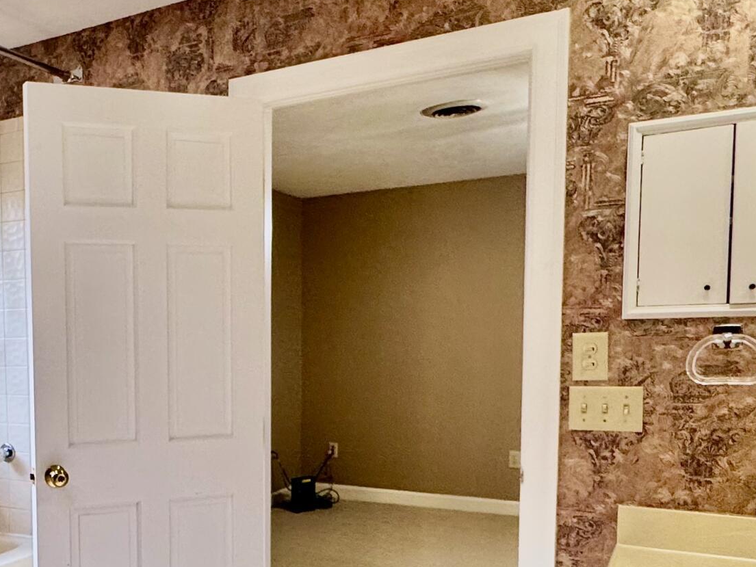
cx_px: 59
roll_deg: +3.1
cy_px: 409
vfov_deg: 37.0
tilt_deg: -4.8
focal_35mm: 38
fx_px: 830
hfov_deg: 44.1
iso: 250
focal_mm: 2.22
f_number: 2.2
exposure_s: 1/120
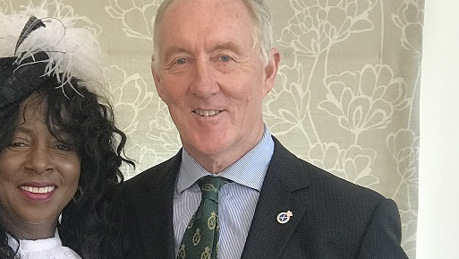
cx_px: 139
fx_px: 1108
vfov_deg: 13.3
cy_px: 196
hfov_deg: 23.3
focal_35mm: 91
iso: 200
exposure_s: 1/50
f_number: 2.8
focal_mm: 6.6
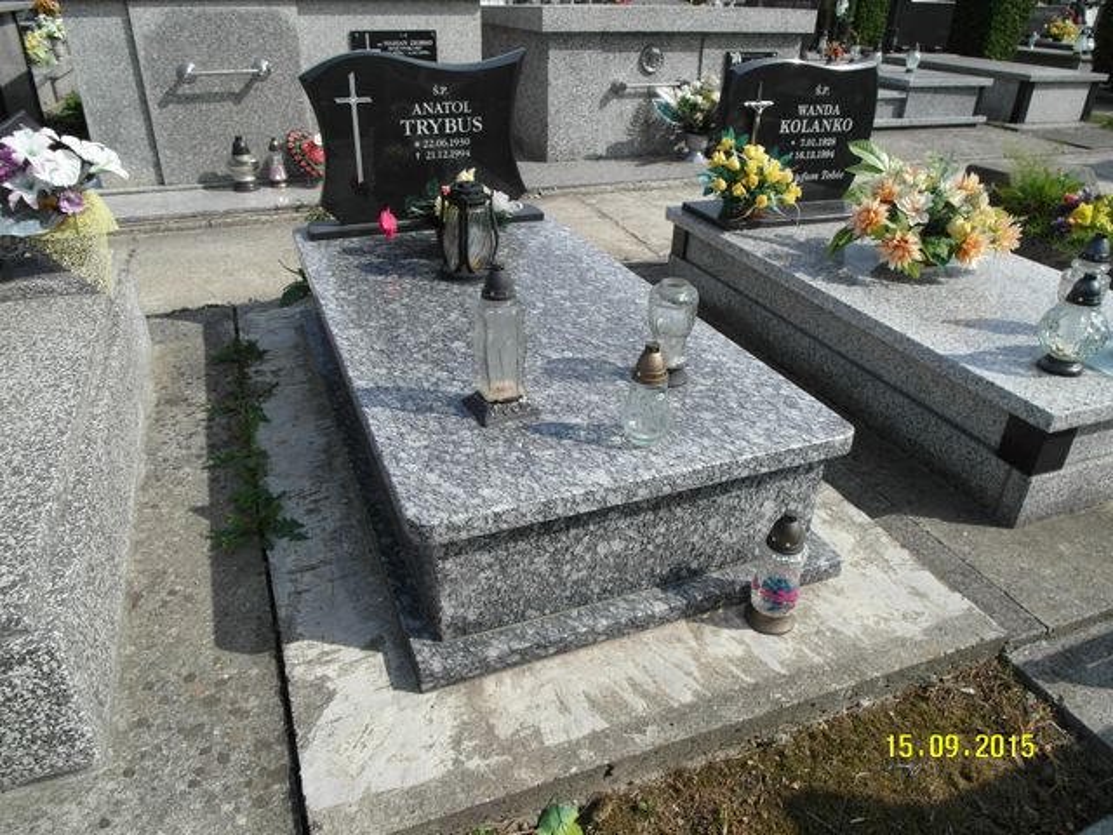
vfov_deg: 56.8
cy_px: 418
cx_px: 556
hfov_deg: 71.6
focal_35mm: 24
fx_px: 772
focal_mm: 5.2
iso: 80
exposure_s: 1/500
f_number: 4.4
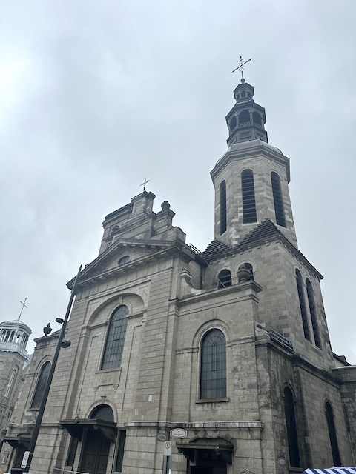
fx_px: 329
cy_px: 237
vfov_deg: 71.6
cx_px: 178
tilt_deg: +35.4
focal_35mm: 24
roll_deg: -5.0
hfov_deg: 56.8
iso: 80
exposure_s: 1/4348
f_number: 1.78
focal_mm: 6.86
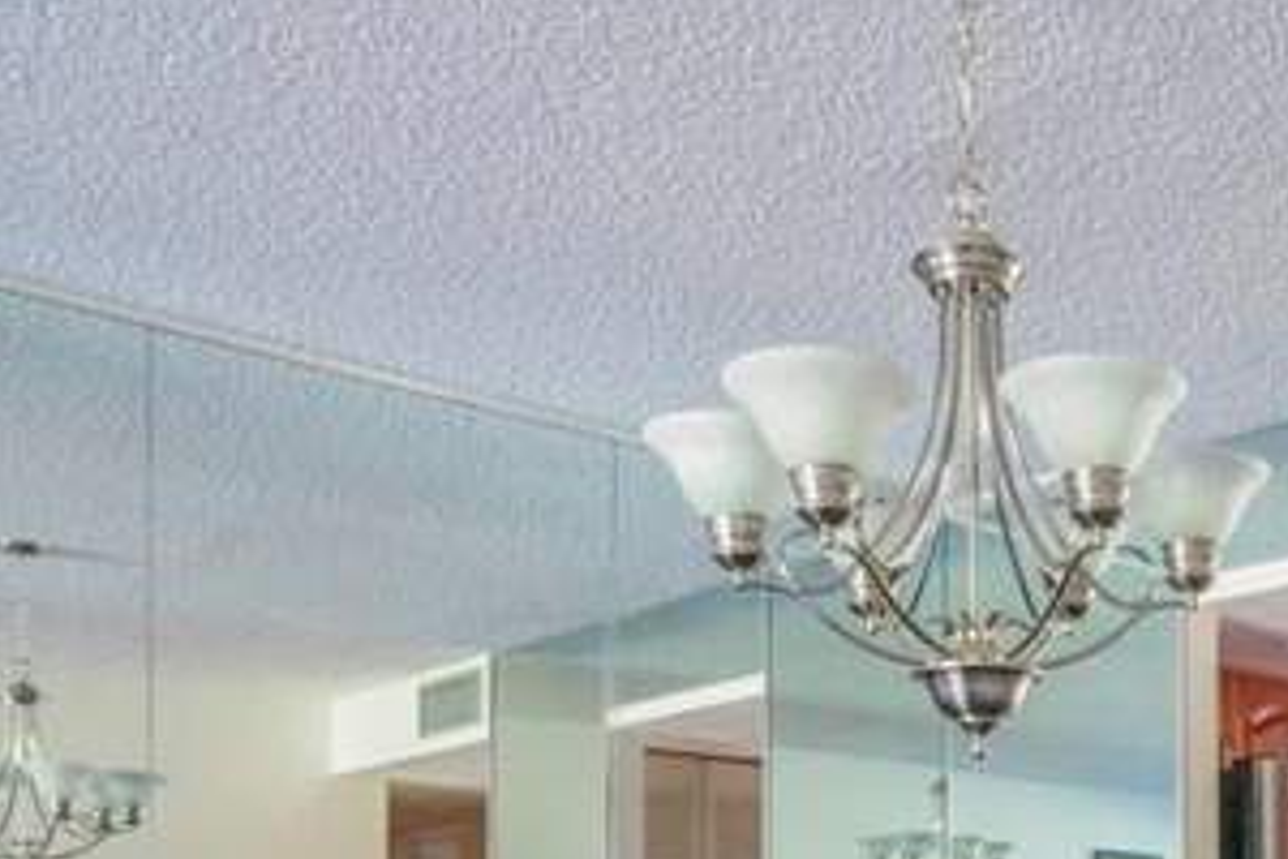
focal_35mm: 48
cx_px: 1301
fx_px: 1717
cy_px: 1024
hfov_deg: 36.7
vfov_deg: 25.3
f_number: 7.1
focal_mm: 12
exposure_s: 1/6
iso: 640
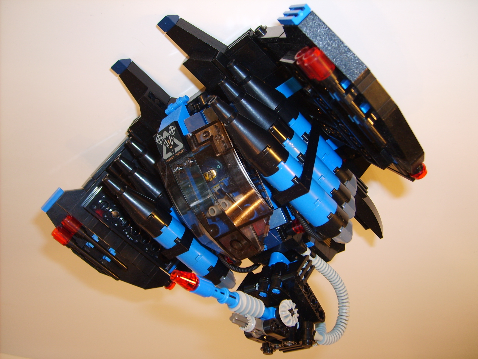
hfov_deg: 52.6
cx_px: 239
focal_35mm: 35
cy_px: 180
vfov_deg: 40.7
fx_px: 483
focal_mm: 5.8
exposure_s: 1/30
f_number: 2.8
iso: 53
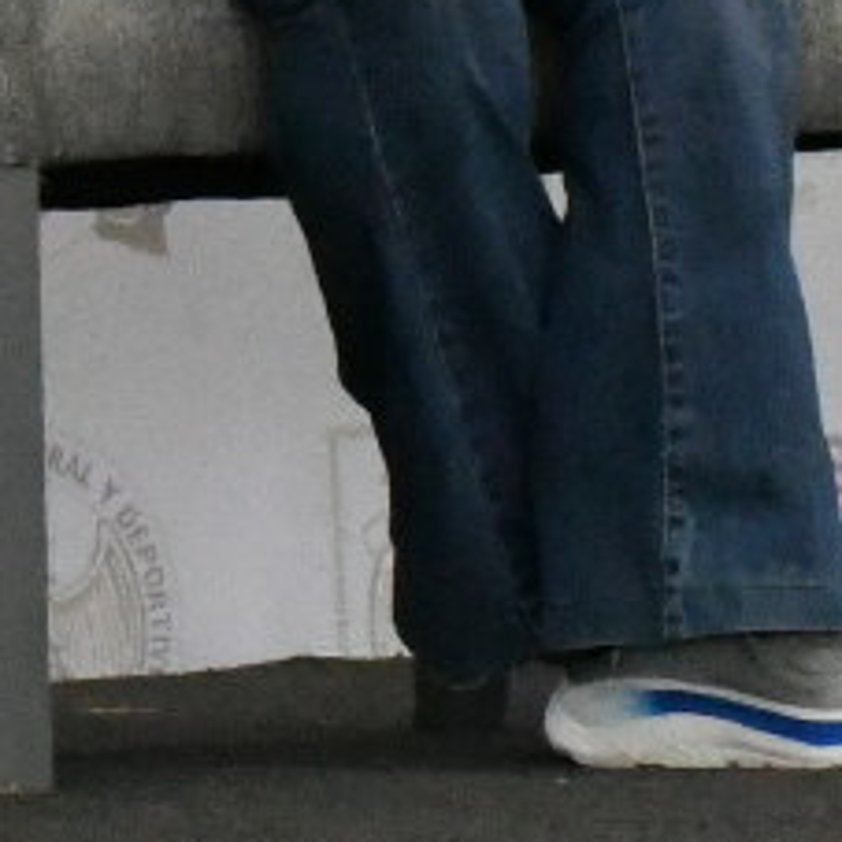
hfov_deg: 2.7
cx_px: -1773
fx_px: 17557
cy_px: -571
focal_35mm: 638
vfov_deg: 2.7
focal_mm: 70
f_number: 18
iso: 12800
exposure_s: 1/200
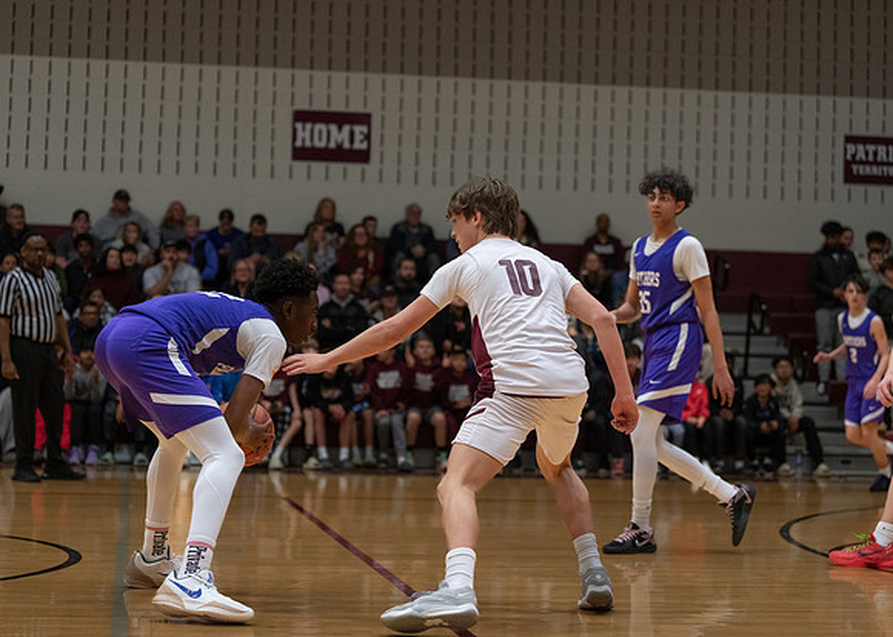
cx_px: 446
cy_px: 318
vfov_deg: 19.4
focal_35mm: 73
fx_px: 1860
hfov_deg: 27.0
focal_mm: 70
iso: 2500
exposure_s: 1/1000
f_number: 2.8
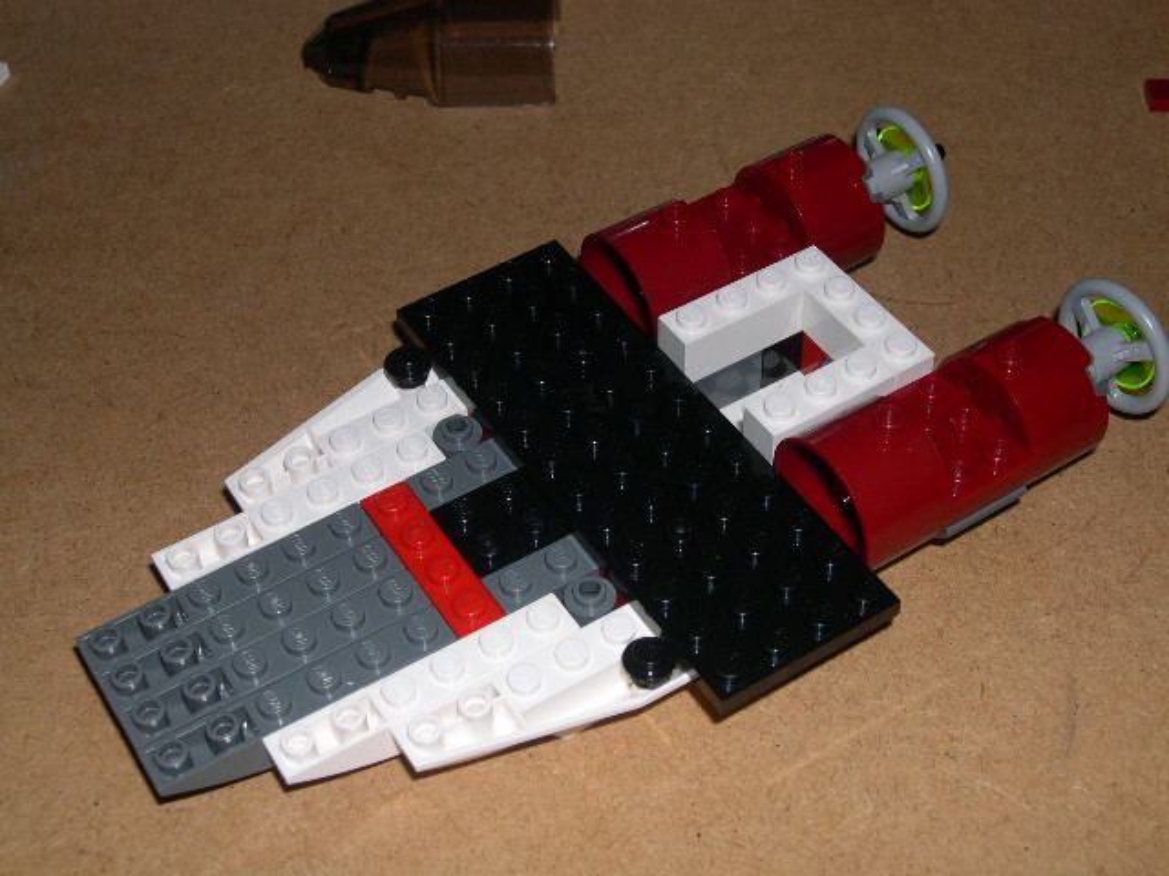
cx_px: 584
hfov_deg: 36.8
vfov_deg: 28.0
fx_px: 1756
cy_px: 438
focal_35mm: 52
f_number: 8.8
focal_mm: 11.1
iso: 100
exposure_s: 1/60
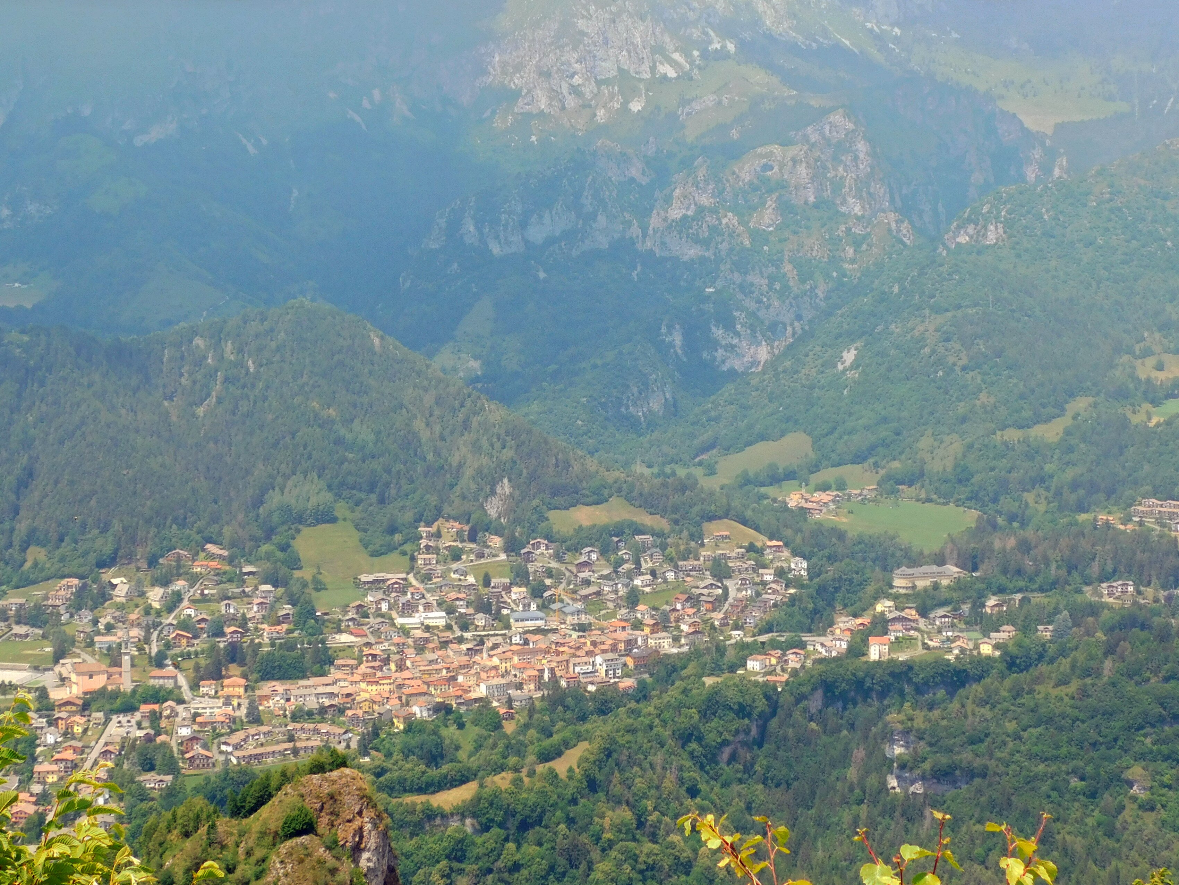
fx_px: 2078
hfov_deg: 31.7
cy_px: 317
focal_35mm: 61
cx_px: 561
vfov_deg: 23.9
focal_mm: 8
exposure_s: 1/640
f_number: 3.7
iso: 125
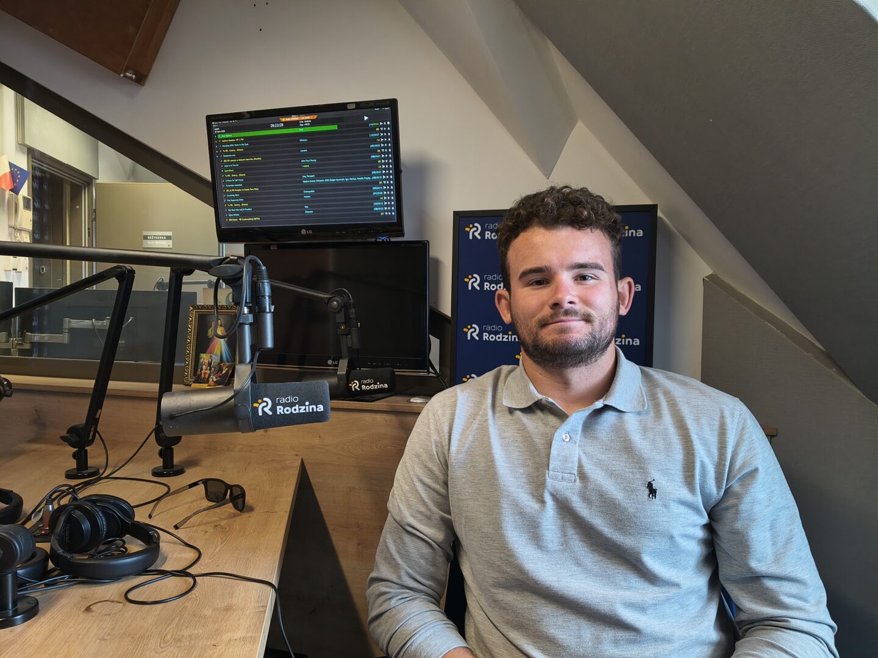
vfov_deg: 53.1
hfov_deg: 67.3
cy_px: 329
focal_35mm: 26
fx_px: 659
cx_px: 439
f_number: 1.8
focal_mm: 4.81
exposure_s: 1/50
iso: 757
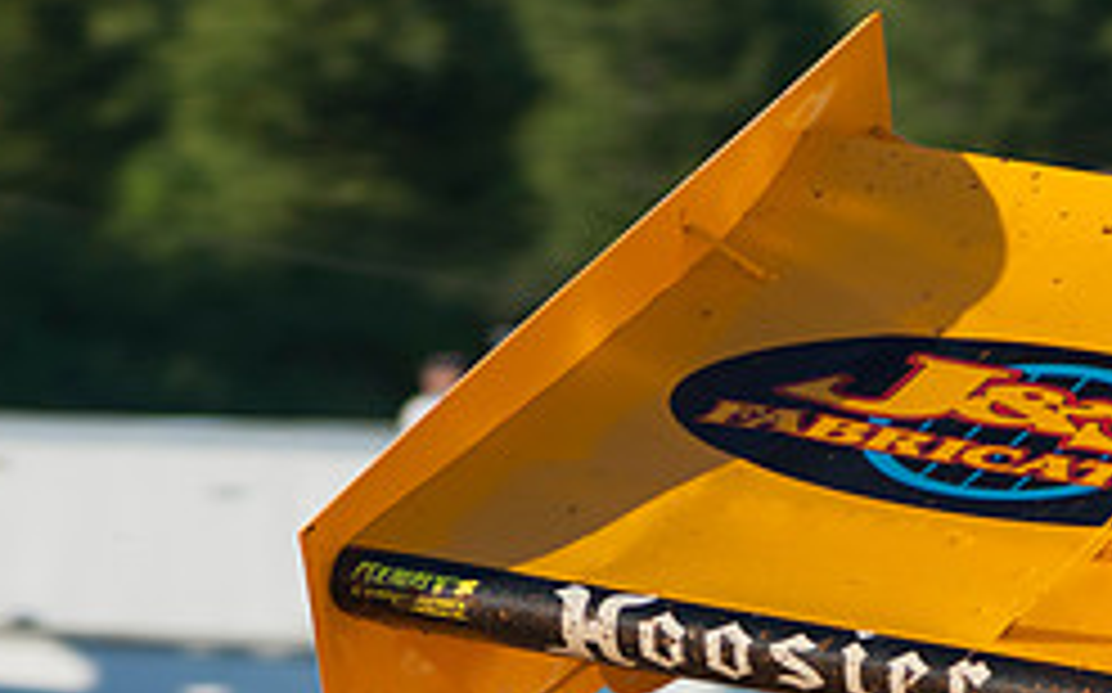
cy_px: 864
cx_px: 770
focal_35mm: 719
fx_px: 21775
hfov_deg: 2.9
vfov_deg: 1.8
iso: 100
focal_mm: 200
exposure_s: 1/640
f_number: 4
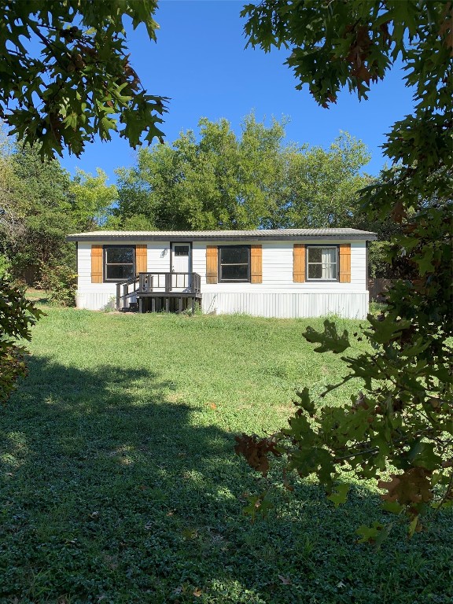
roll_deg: -0.7
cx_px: 226
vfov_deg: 67.3
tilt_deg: +0.2
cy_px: 302
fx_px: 454
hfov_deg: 53.1
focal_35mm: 26
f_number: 1.8
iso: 25
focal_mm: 4.25
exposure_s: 1/981
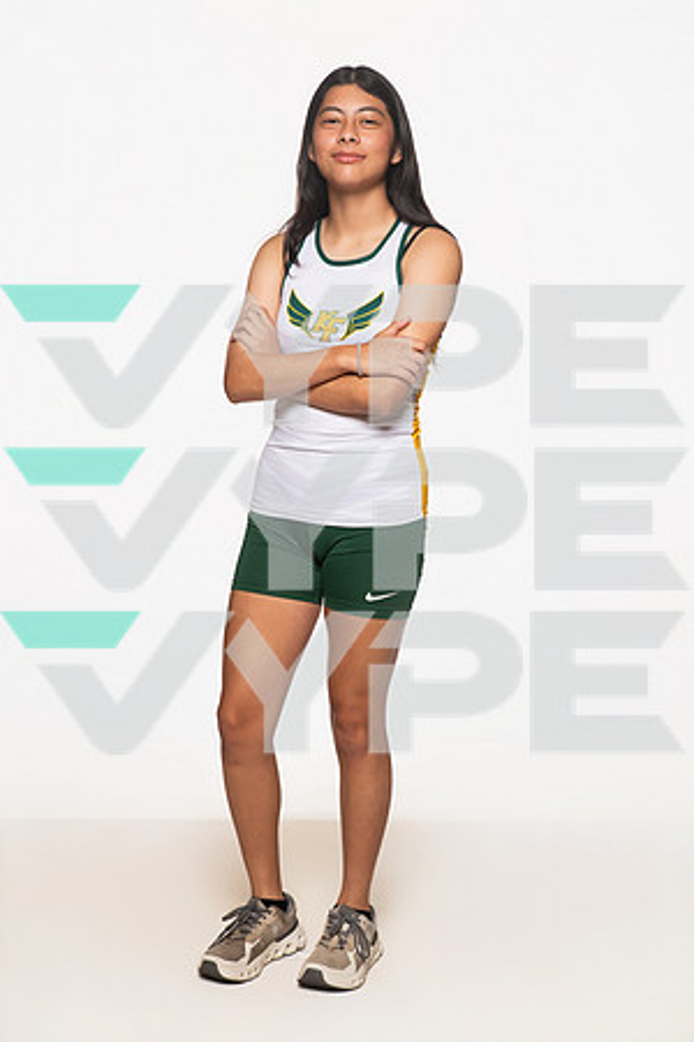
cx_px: 347
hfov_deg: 23.4
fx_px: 1677
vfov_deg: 34.5
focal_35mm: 58
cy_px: 521
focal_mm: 58
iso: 800
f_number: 7.1
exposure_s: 1/320
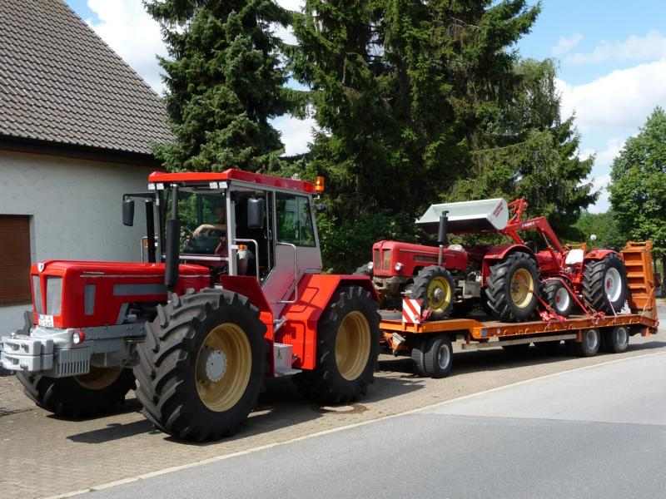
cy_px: 250
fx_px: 770
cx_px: 333
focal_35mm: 40
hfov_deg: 46.8
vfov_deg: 36.0
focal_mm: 6.7
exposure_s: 1/500
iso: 100
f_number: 3.9
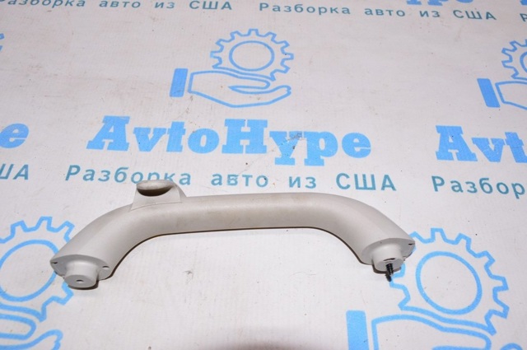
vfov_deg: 43.5
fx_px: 439
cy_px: 175
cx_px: 264
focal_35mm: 30
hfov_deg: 62.0
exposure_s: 1/160
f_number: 8
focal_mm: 20
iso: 1600
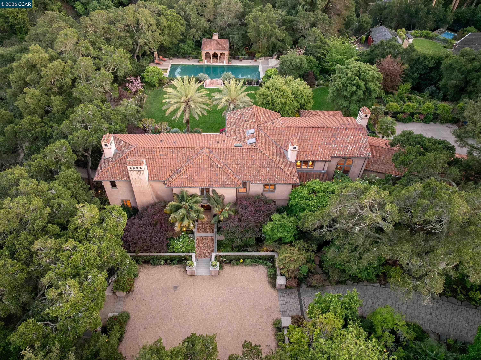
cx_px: 240
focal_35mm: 24
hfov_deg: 71.6
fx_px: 333
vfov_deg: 56.8
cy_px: 180
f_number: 2.8
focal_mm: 12.29
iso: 800
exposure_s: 1/100
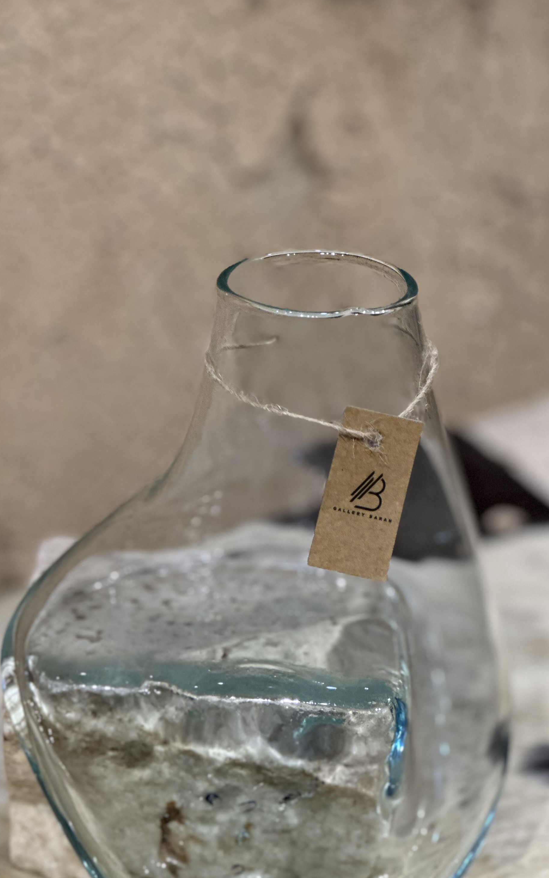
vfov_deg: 18.5
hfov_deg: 11.7
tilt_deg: -20.6
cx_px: 266
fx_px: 2681
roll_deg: +0.4
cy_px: 593
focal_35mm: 112
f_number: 2.8
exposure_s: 1/100
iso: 200
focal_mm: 9
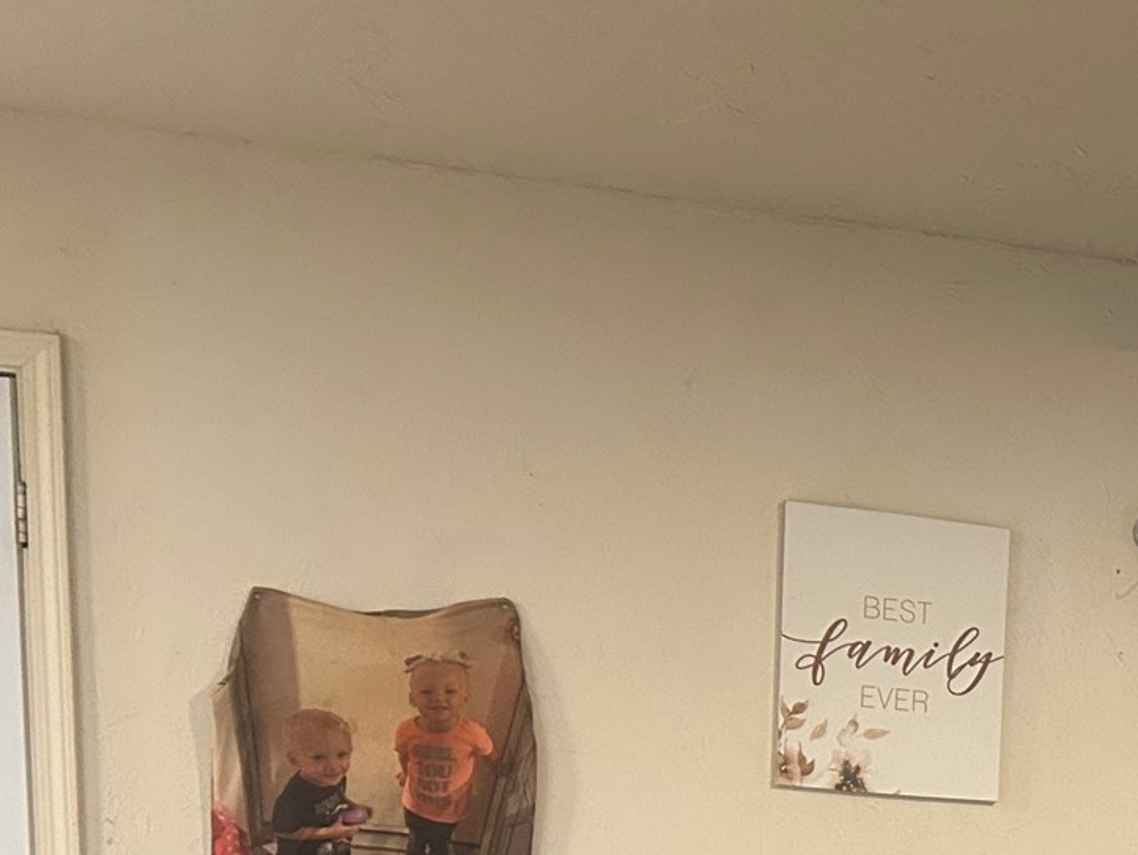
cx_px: 1428
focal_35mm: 69
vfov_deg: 19.7
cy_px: 1101
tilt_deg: -4.6
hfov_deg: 24.9
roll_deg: +0.1
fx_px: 2270
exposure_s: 1/60
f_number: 1.5
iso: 400
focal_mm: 5.7
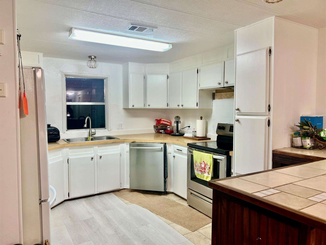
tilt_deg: -3.4
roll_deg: +0.1
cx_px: 163
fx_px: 245
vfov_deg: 53.1
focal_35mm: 26
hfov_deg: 67.3
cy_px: 122
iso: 64
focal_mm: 5.7
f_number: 1.5
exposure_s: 1/60
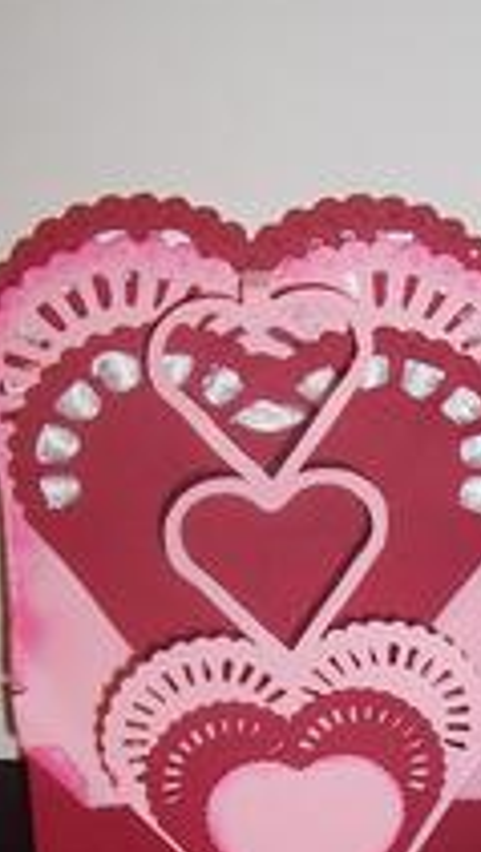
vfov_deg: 26.3
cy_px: 686
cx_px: 485
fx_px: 1788
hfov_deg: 15.1
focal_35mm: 79
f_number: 2.7
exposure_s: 1/60
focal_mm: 5.6
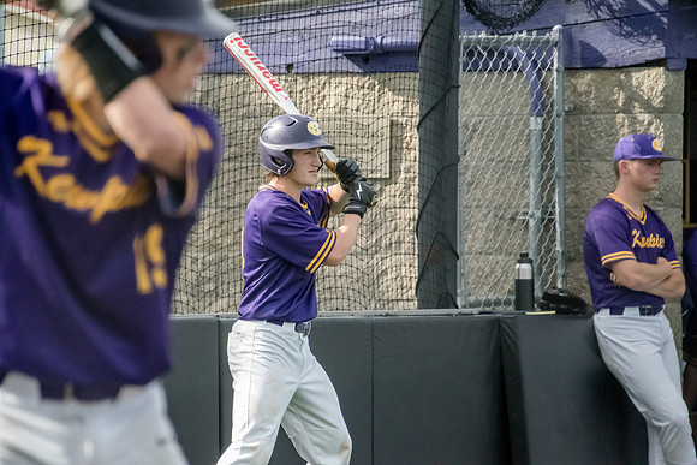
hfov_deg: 6.2
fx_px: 6390
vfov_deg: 4.2
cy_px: 232
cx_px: 348
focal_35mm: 330
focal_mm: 220
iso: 5000
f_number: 5.6
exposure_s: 1/4000
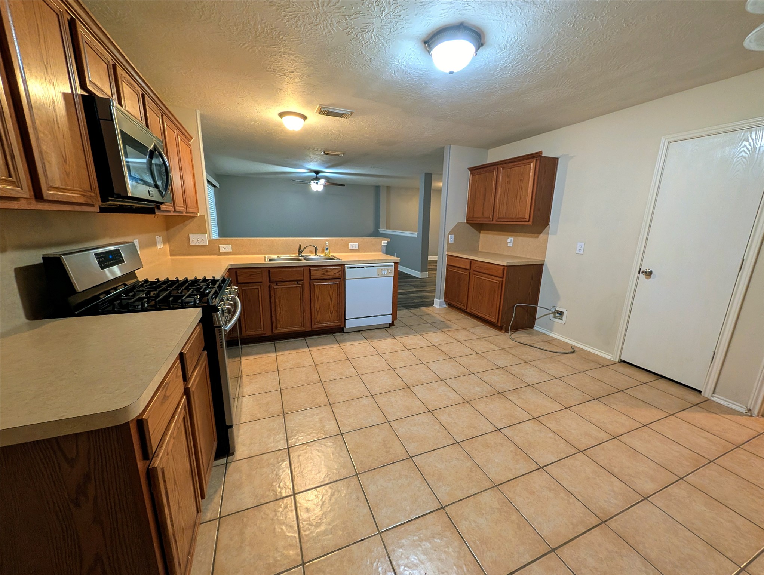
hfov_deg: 110.5
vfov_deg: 94.6
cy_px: 288
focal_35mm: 12
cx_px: 382
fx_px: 265
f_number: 1.7
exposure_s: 1/40
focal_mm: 2.02
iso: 166
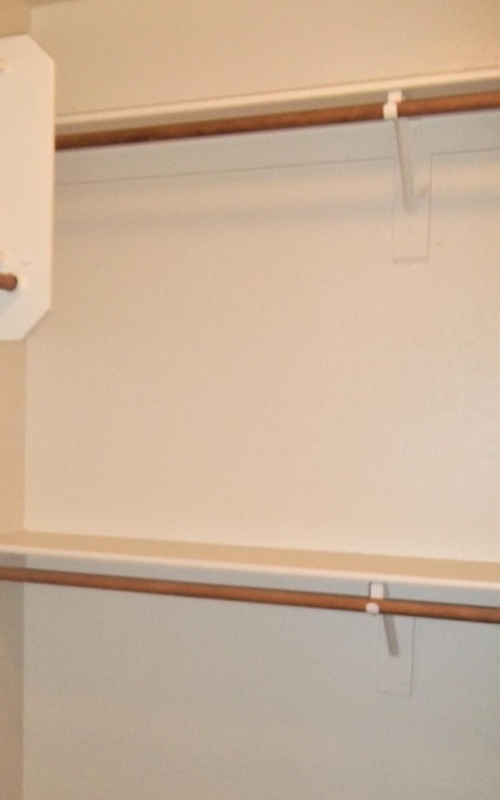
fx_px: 1068
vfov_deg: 40.7
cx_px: 68
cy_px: 514
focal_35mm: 49
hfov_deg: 25.7
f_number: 2.9
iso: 160
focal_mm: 5.7
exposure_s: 1/30
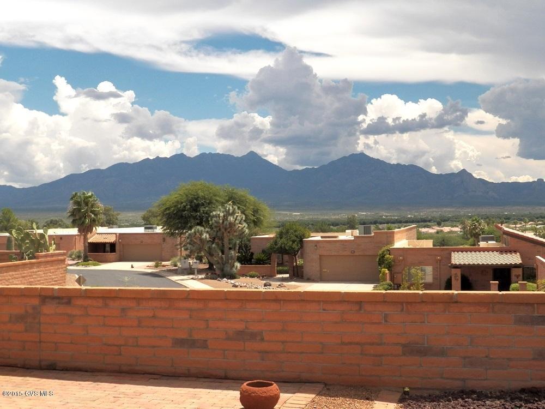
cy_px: 204
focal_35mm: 44
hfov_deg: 42.9
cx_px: 272
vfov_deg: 32.9
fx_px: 693
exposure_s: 1/2000
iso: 125
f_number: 4
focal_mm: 7.9
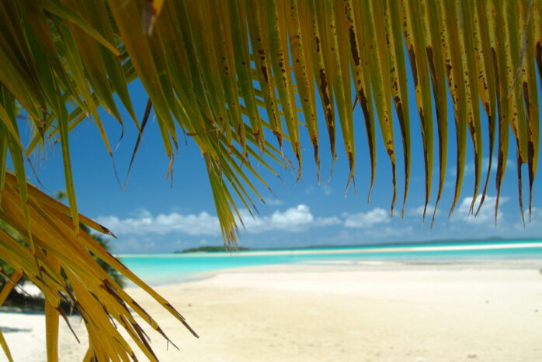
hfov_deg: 53.1
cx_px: 271
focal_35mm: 36
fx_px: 543
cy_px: 181
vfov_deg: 37.0
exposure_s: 1/125
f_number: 5.6
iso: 100
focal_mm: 24
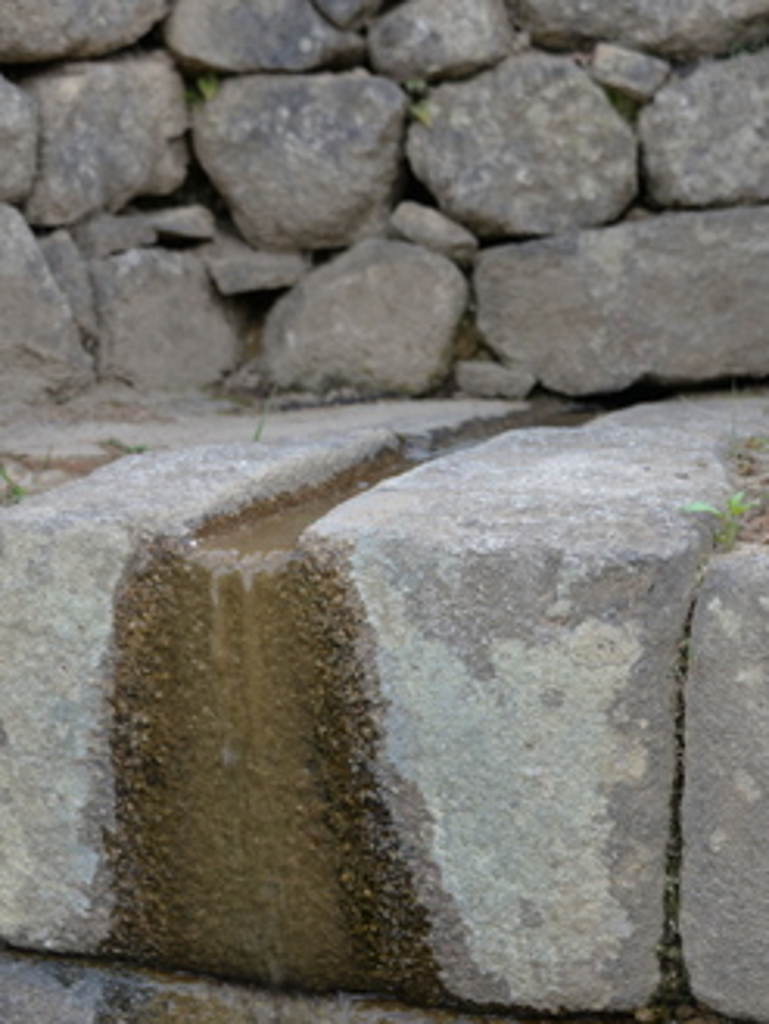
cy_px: 517
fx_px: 2812
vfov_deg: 20.6
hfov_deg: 15.5
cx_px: 529
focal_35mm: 95
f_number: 5.6
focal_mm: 65
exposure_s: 1/125
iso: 220
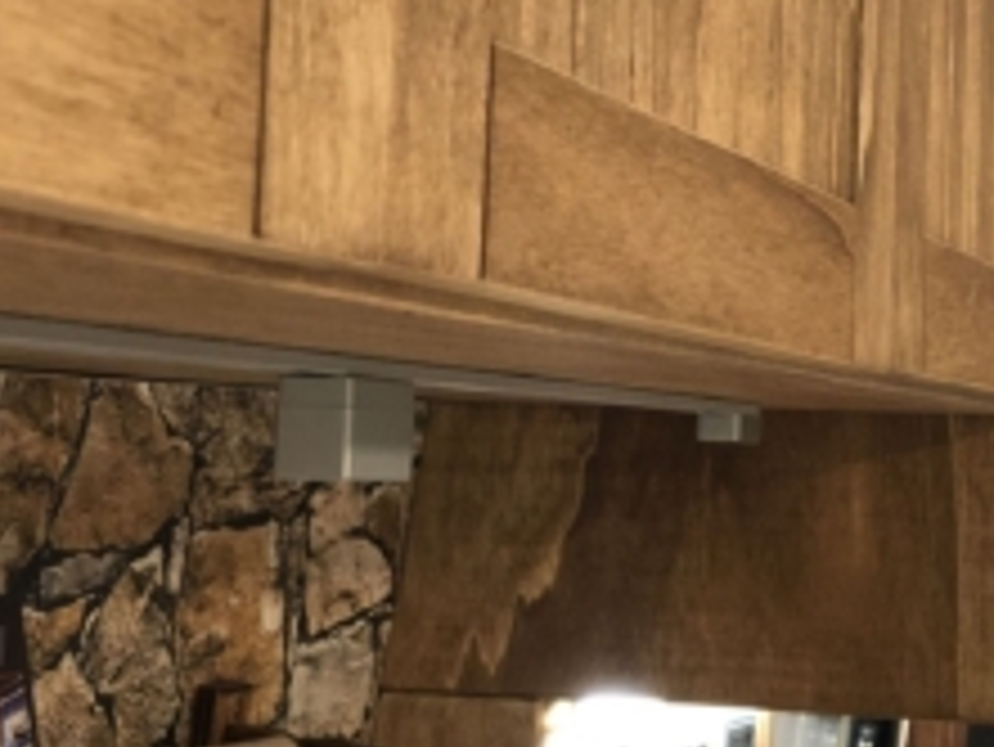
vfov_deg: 15.7
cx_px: 783
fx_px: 2701
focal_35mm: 94
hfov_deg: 20.6
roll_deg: -1.4
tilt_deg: +4.2
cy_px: 230
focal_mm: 6
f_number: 2.4
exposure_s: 1/25
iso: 160
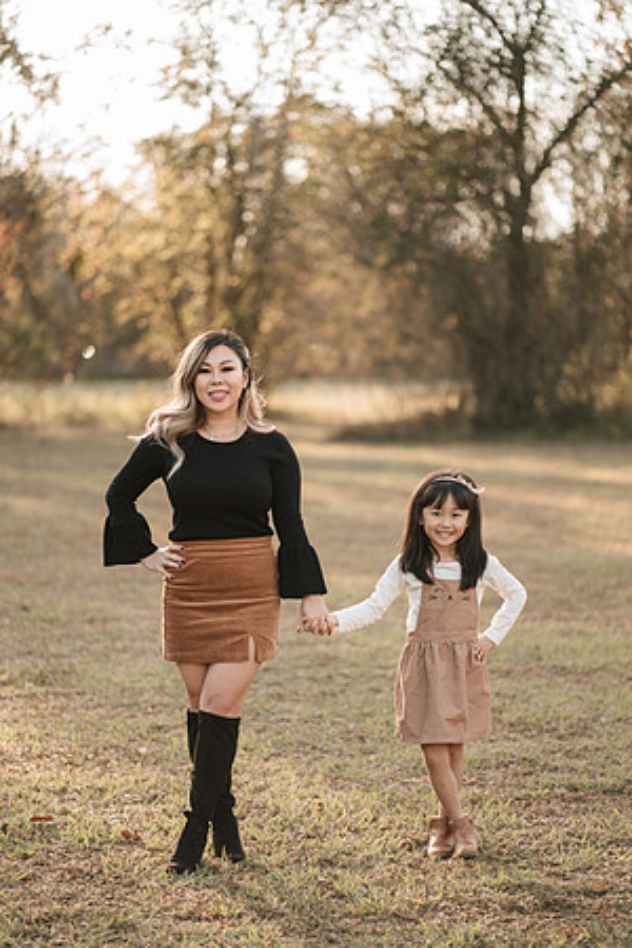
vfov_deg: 23.9
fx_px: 2238
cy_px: 474
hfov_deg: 16.1
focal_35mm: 85
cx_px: 316
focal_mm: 85
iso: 80
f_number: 1.8
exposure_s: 1/400
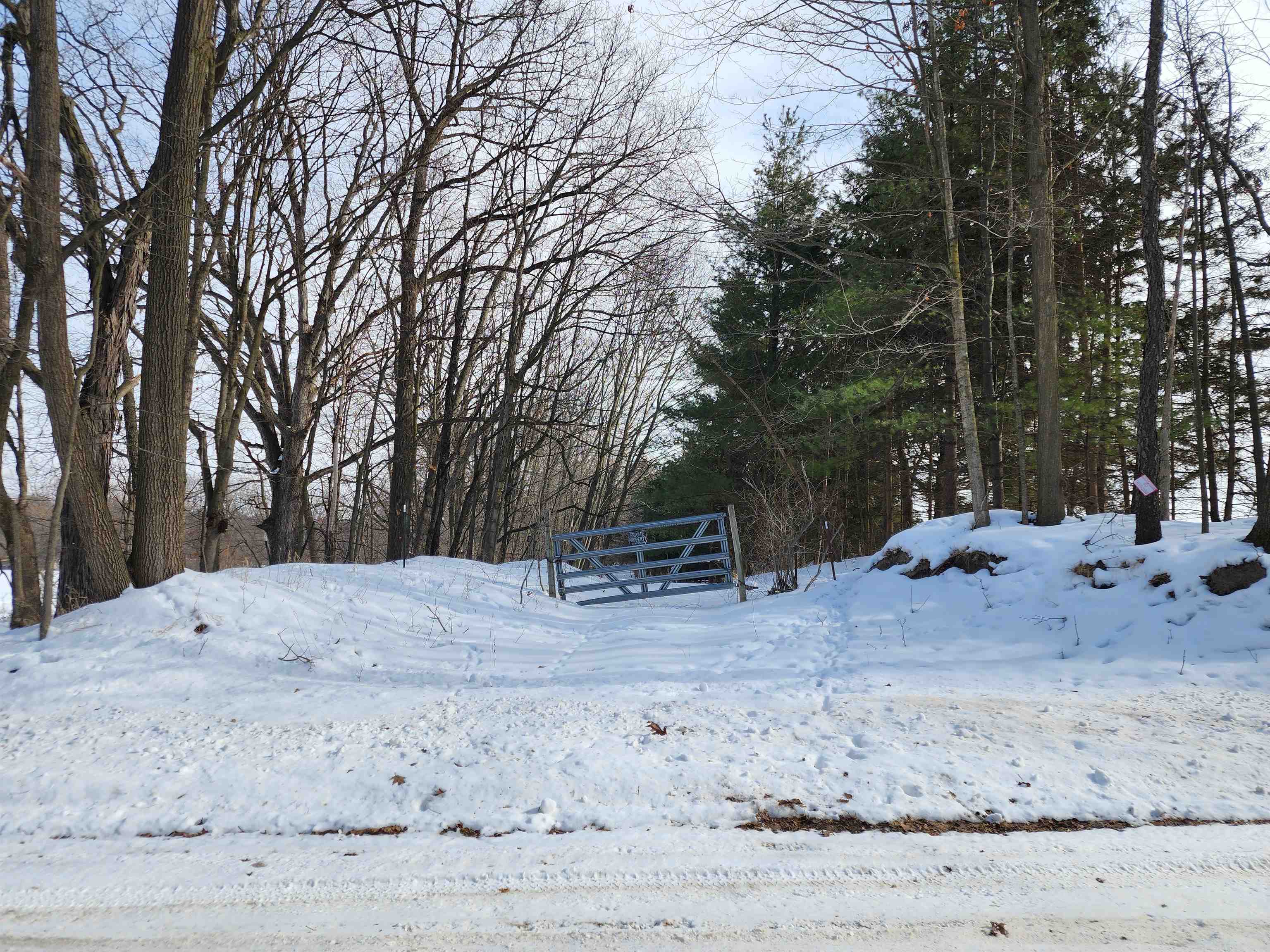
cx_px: 635
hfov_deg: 73.9
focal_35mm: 23
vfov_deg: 58.9
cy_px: 476
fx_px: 844
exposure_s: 1/812
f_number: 1.8
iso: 12
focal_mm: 6.4
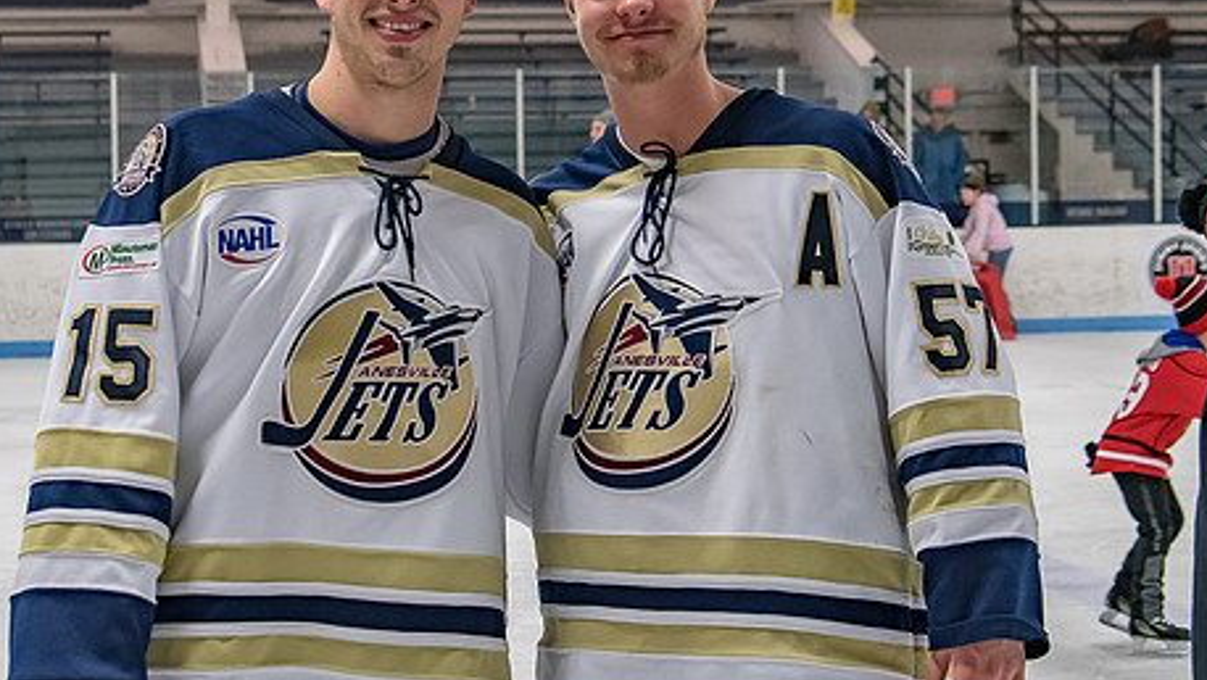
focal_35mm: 86
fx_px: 2753
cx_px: 562
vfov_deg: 14.1
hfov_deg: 24.7
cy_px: 248
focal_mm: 36
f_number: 4
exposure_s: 1/500
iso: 640
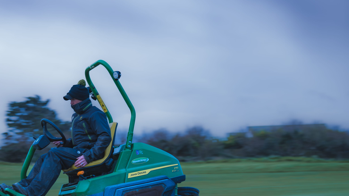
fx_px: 657
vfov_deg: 16.9
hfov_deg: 29.5
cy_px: 140
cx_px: 109
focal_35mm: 71
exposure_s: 1/60
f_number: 2.5
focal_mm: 35
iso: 200
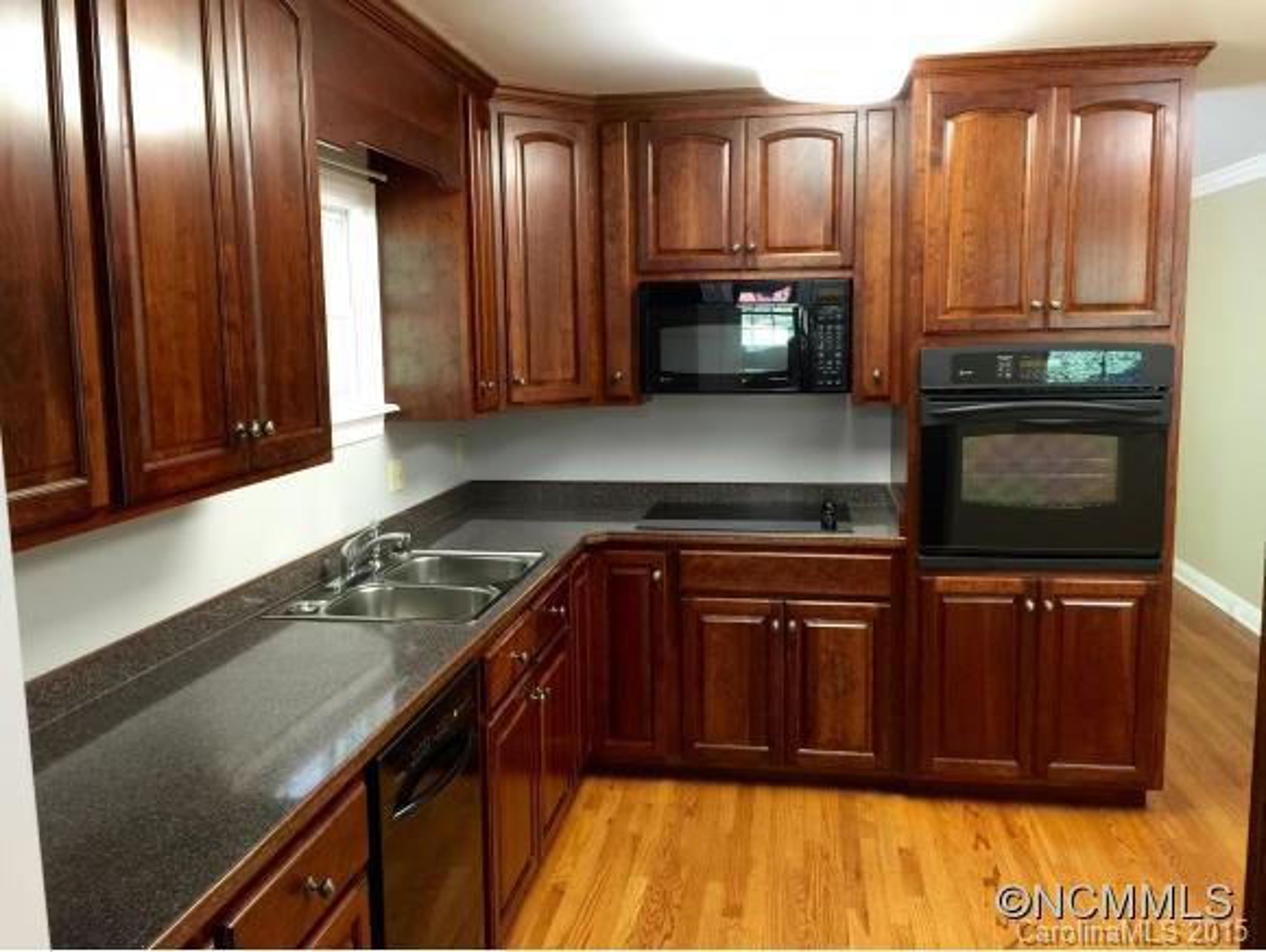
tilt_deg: -5.5
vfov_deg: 48.3
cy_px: 476
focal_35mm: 29
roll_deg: +0.5
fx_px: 1061
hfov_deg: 61.6
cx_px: 633
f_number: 2.2
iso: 80
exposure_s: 1/15
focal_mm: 4.15
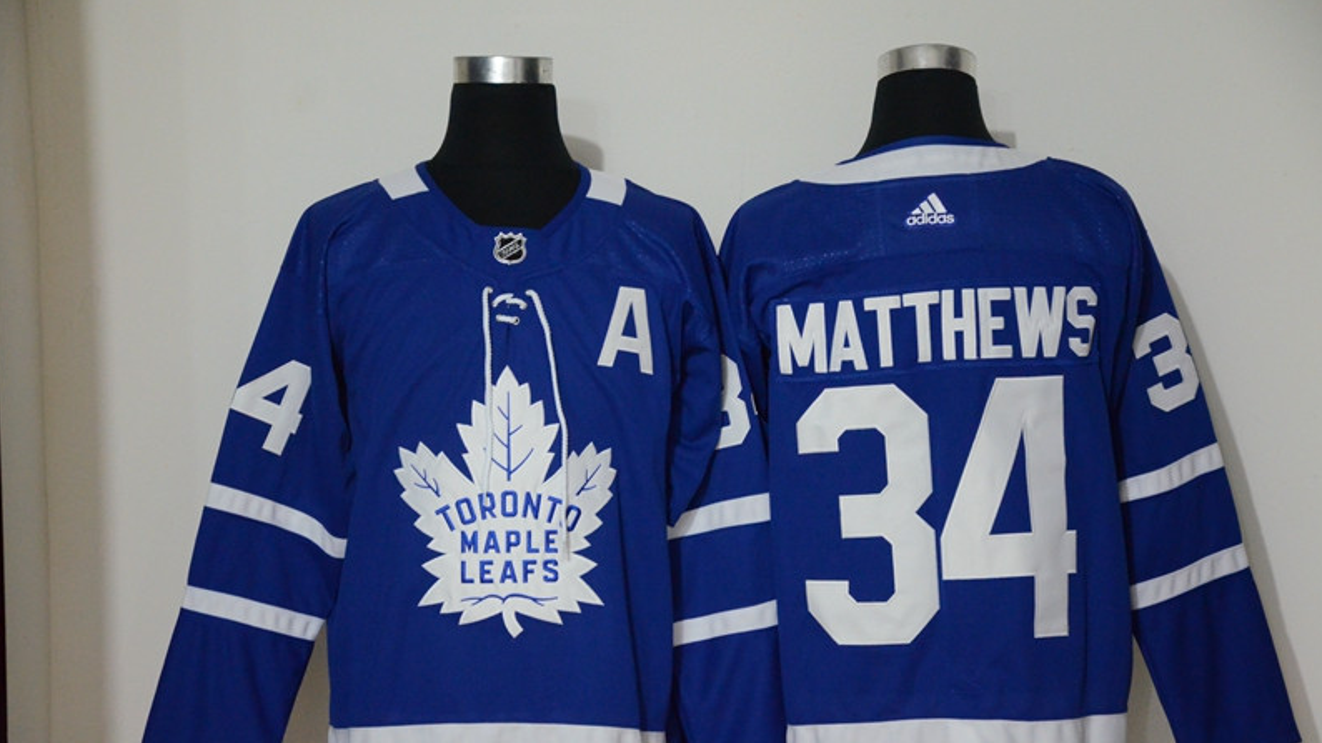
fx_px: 3434
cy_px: 438
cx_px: 661
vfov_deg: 12.3
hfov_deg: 21.8
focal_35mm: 98
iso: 4000
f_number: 5
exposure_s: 1/20
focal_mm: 62
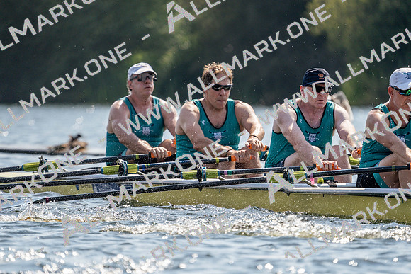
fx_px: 5584
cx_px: 206
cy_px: 137
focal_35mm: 489
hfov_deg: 4.2
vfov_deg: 2.8
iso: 250
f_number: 6.3
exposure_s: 1/1600
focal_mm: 489
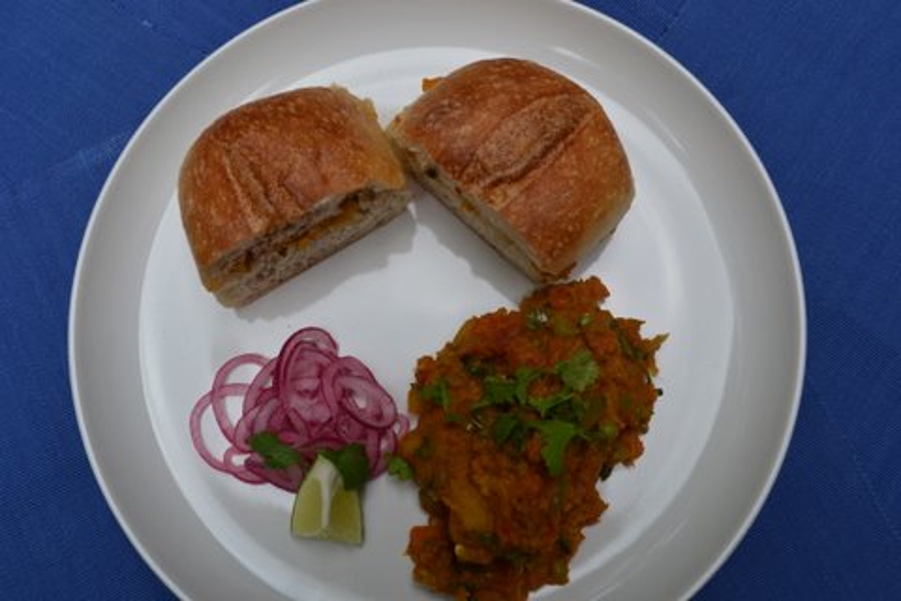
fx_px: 826
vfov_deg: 40.0
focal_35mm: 33
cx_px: 450
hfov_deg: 57.2
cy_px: 300
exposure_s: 1/60
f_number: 7.1
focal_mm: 22
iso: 400
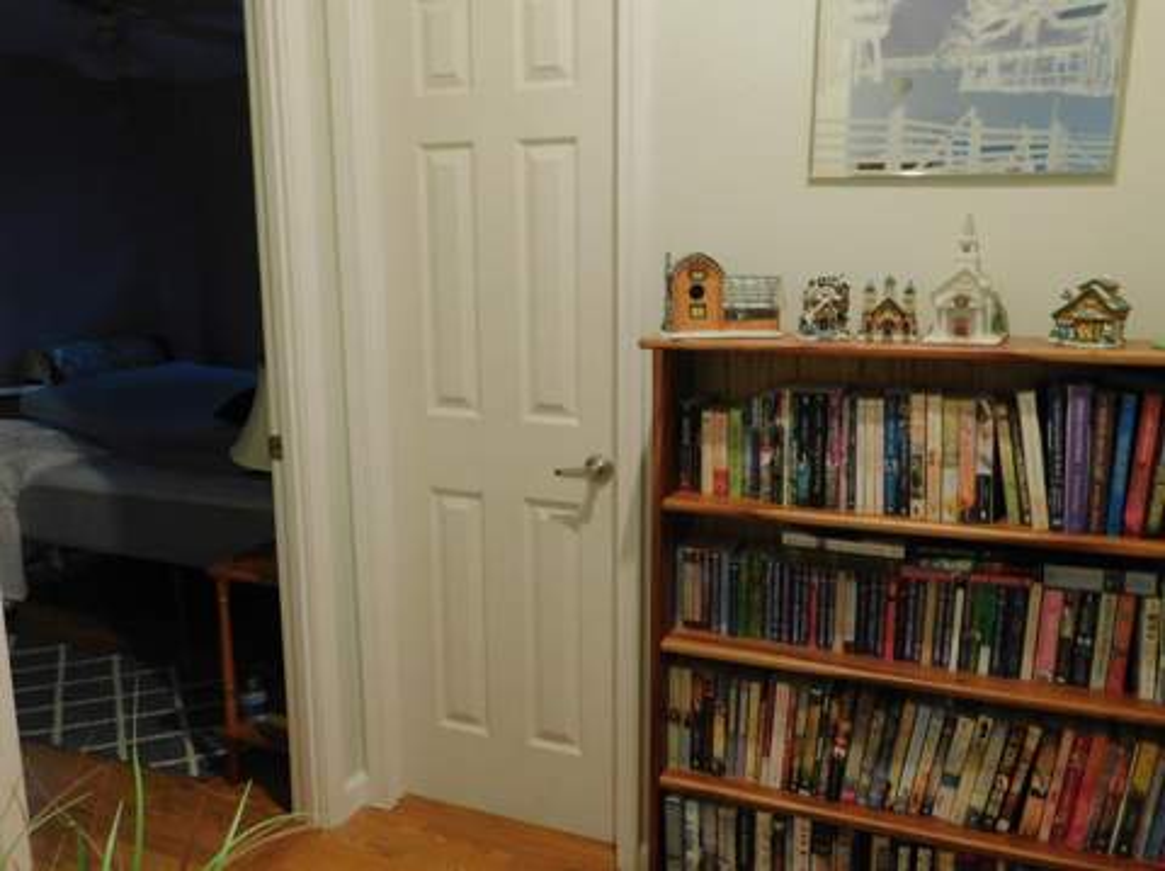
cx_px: 582
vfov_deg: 46.7
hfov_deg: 60.0
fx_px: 1009
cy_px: 436
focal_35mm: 30
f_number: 3.2
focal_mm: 5.3
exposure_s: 1/30
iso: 400
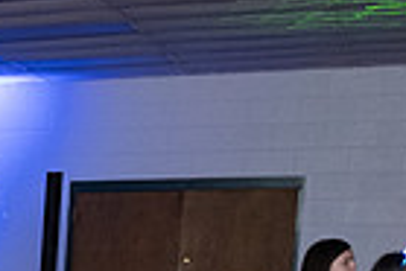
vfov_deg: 9.4
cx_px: -393
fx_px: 1479
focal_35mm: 131
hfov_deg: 13.5
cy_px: 651
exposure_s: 1/30
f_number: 2.8
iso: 1600
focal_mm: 16
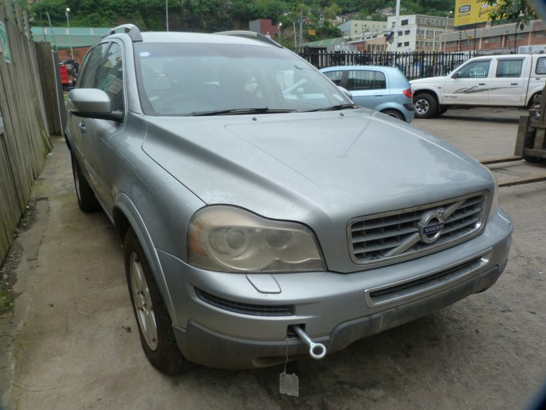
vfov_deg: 54.9
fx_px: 394
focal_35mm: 25
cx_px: 273
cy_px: 205
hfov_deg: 69.4
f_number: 4.5
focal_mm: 4.5
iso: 125
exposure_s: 1/250
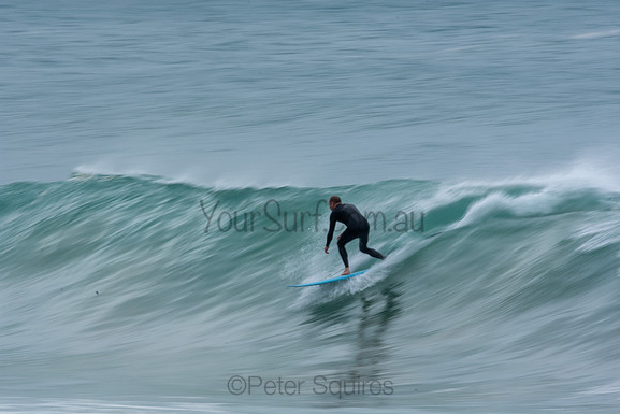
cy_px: 207
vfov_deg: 1.8
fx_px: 12988
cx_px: 311
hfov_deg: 2.7
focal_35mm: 754
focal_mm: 500
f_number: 25
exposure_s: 1/25
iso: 100
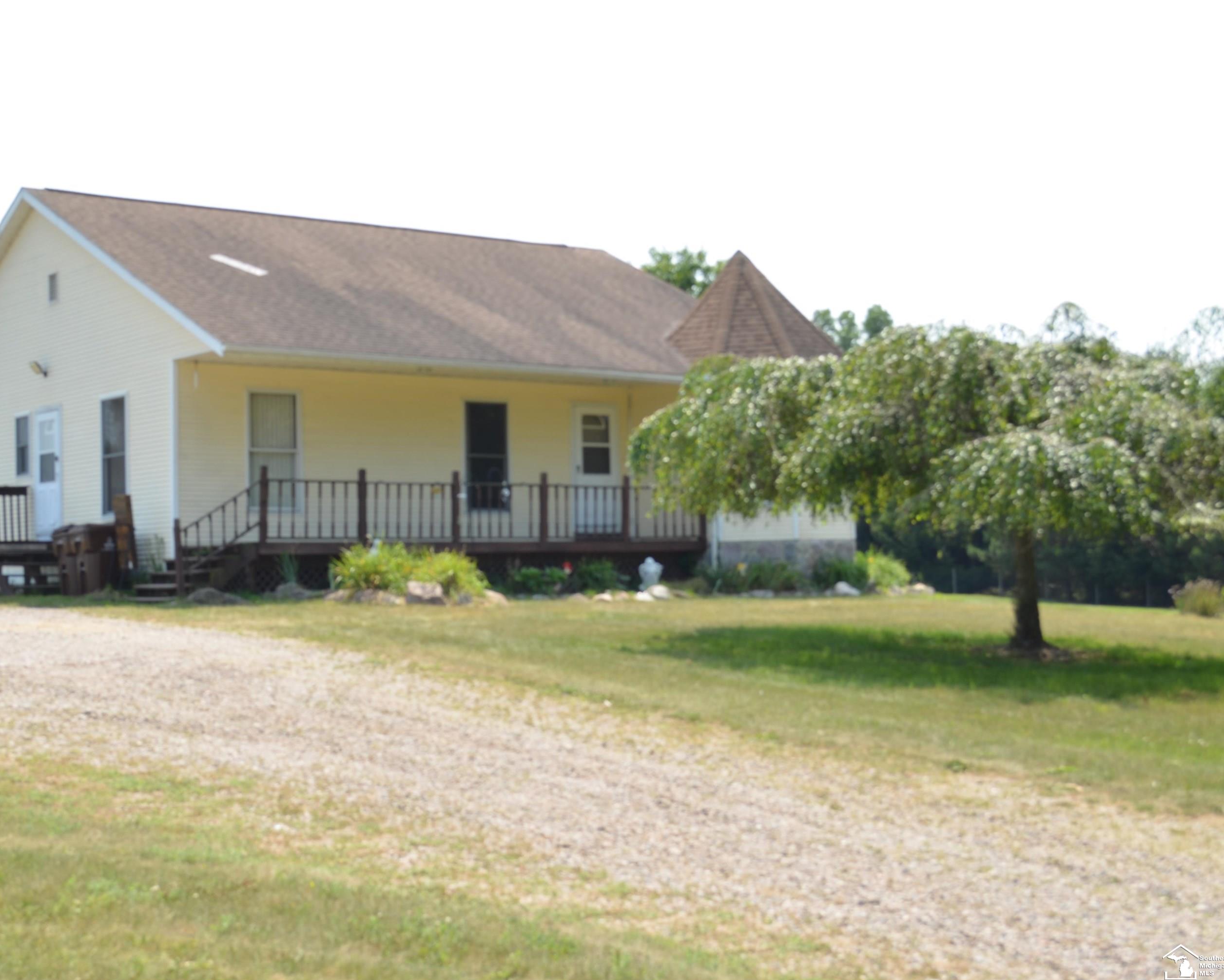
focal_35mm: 55
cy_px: 491
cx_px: 506
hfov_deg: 34.1
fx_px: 1992
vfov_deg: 27.6
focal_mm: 32
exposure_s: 1/125
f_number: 8
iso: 100
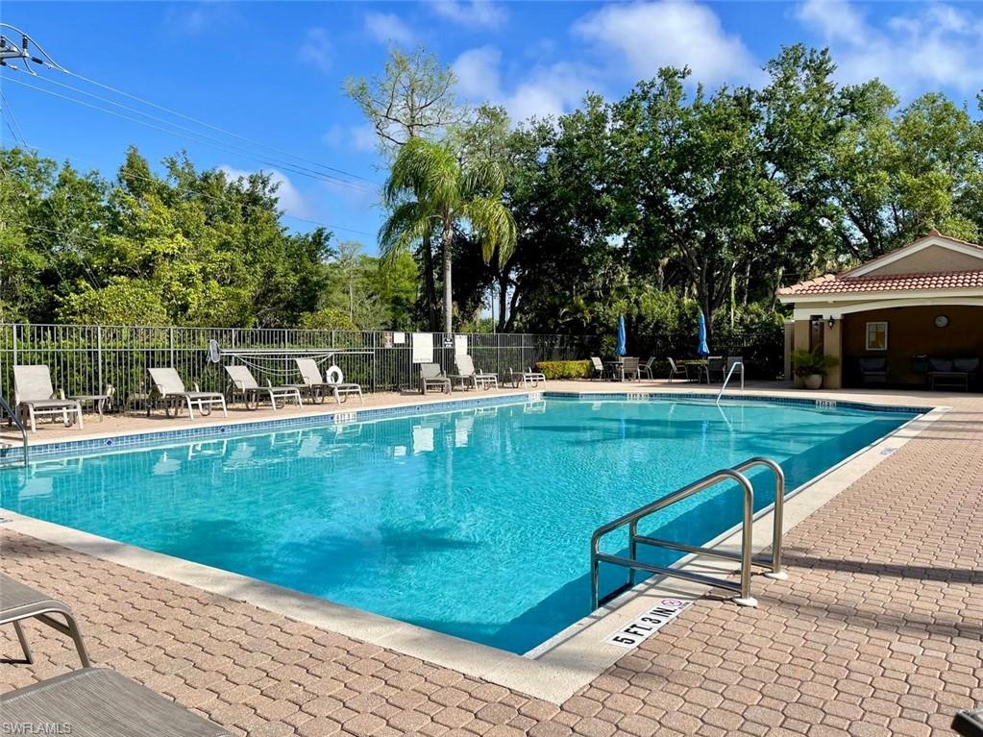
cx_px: 492
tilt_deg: -2.6
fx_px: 710
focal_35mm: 25
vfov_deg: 54.9
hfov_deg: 69.4
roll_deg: +0.3
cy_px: 368
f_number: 1.6
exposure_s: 1/3663
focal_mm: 5.1
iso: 32
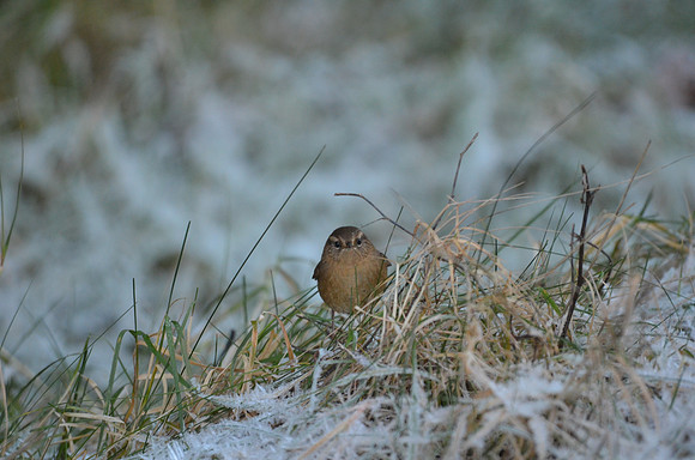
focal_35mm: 450
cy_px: 230
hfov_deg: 4.6
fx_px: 8668
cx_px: 348
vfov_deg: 3.0
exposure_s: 1/400
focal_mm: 300
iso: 1600
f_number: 5.6
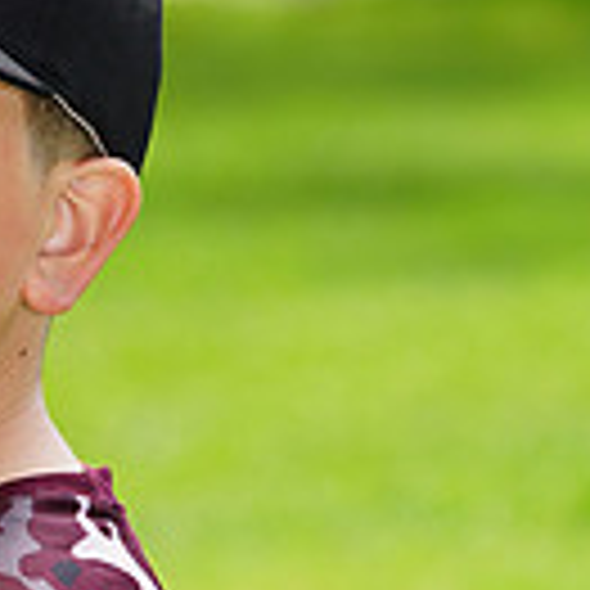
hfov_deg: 2.0
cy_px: 680
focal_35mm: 859
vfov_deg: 2.0
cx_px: -212
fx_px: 16564
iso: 200
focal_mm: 229
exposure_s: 1/160
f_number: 8
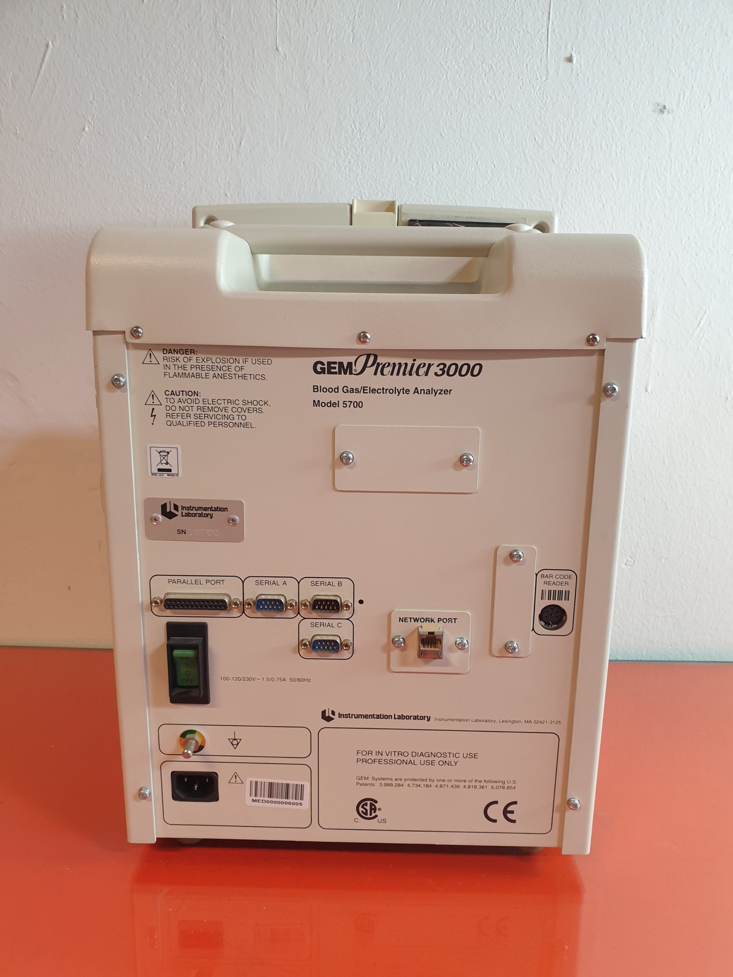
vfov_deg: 67.3
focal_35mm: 26
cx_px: 366
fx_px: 734
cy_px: 488
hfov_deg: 53.1
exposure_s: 1/50
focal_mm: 4.3
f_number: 2.4
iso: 160
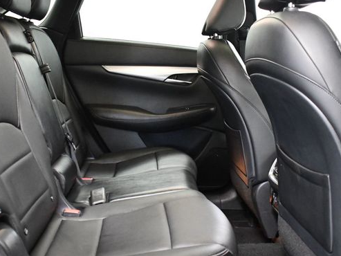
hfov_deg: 42.1
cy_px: 145
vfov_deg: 32.2
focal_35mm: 45
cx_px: 168
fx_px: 443
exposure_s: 1/60
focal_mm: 18
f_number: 3.5
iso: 5600
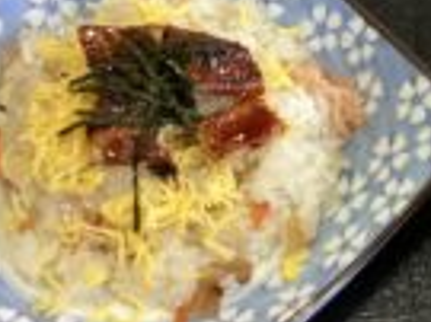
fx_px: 1070
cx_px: 429
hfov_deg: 22.0
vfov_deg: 17.1
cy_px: 116
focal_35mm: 86
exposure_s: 1/60
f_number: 2.4
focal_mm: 3.3
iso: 320
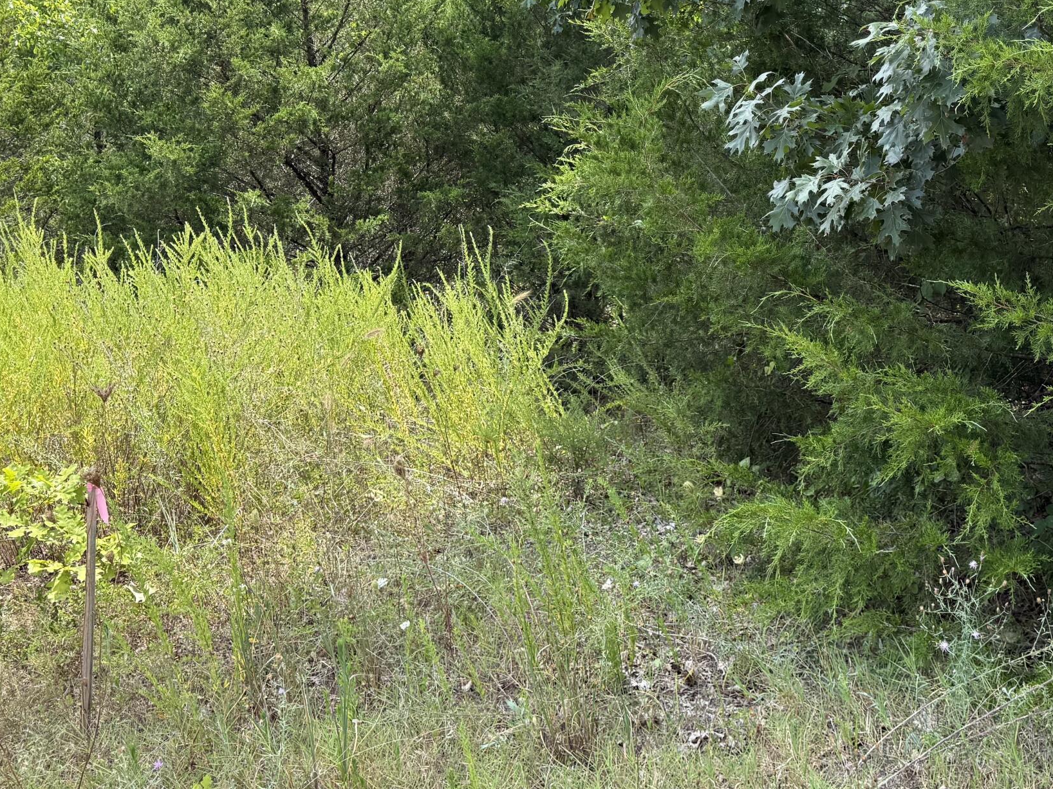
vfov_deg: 32.3
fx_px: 1338
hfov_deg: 42.2
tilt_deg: -13.1
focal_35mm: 44
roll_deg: +3.0
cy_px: 207
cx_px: 726
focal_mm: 6.76
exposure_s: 1/1122
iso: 100
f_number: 1.78
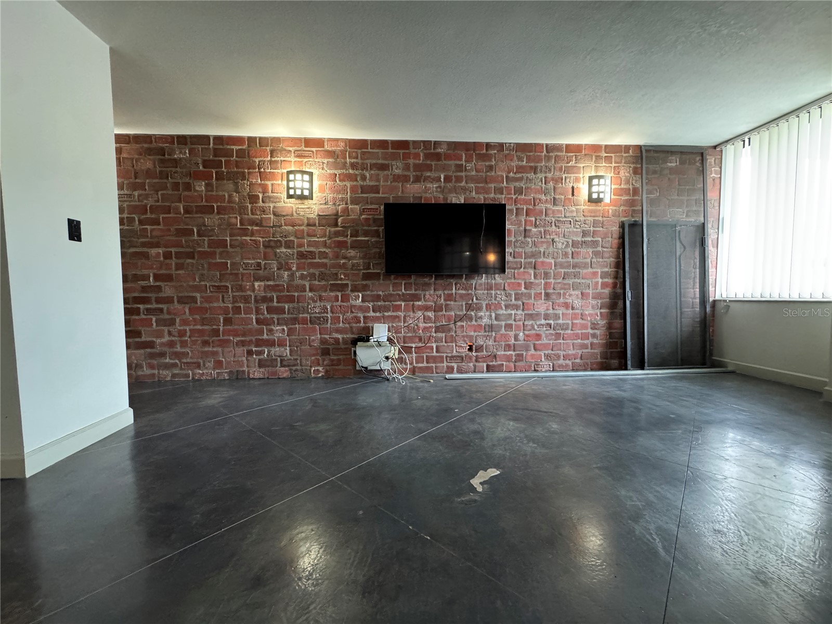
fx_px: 336
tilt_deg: -3.6
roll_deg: +0.7
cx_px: 416
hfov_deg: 102.1
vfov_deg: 85.7
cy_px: 312
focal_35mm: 14
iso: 1000
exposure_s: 1/60
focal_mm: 2.22
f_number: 2.2
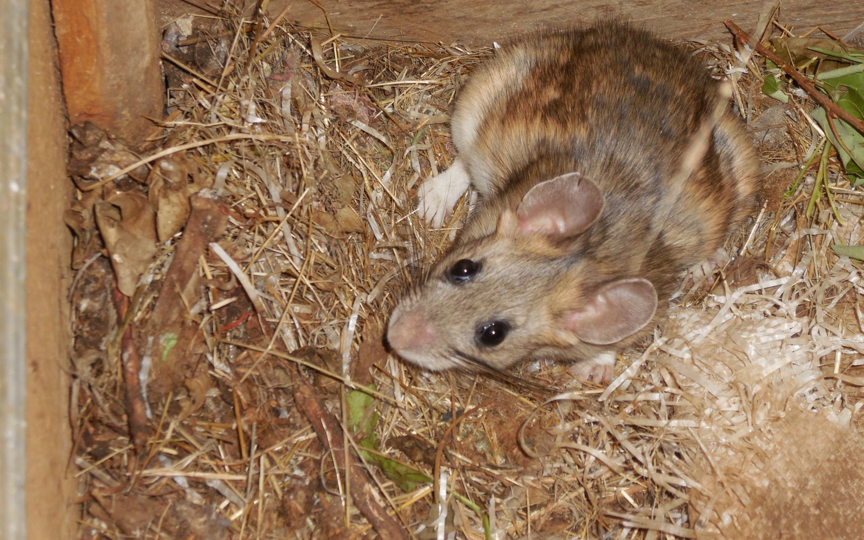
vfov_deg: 13.2
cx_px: 433
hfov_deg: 21.0
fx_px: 2331
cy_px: 237
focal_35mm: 99
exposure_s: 1/60
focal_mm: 16.5
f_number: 4.6
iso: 200
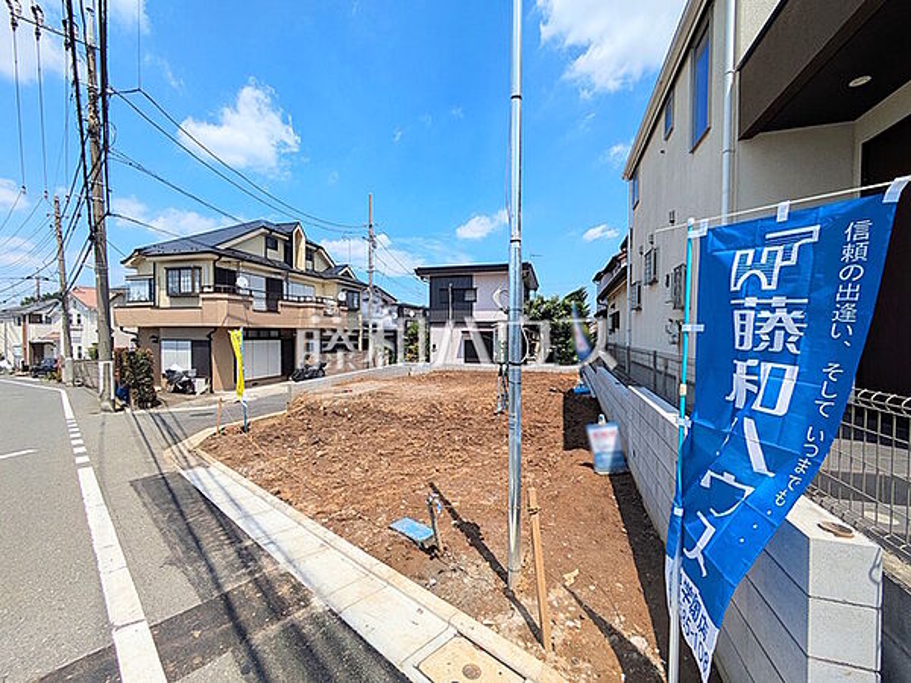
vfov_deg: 85.7
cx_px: 456
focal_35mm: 14
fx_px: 368
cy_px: 342
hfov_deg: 102.1
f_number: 2.2
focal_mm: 1.83
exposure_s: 1/2347
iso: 47
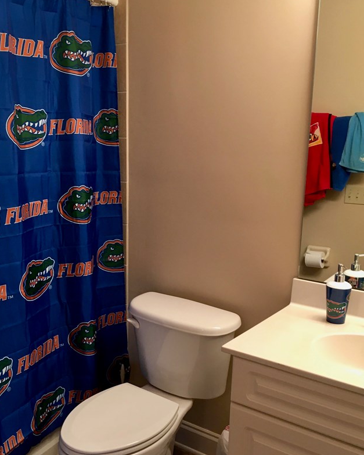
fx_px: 498
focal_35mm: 37
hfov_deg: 40.1
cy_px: 249
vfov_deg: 49.0
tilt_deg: -13.7
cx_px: 160
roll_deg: -0.3
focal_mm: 4.15
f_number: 2.2
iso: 80
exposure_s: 1/30
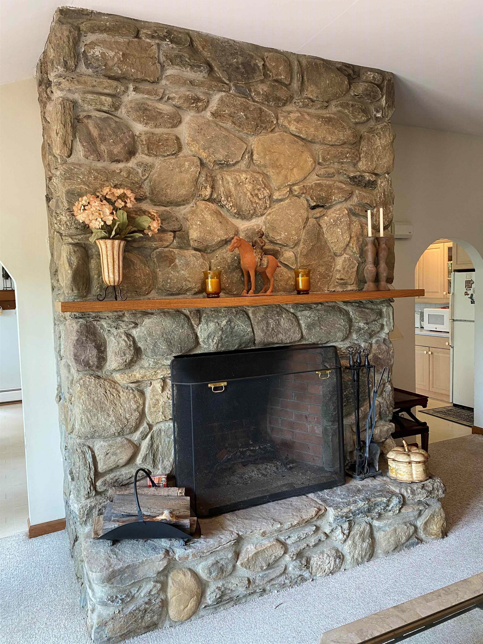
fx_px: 484
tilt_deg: -3.2
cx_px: 242
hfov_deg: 53.1
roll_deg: +1.8
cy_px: 322
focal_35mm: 26
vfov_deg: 67.3
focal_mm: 4.25
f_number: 1.8
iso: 100
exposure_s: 1/60
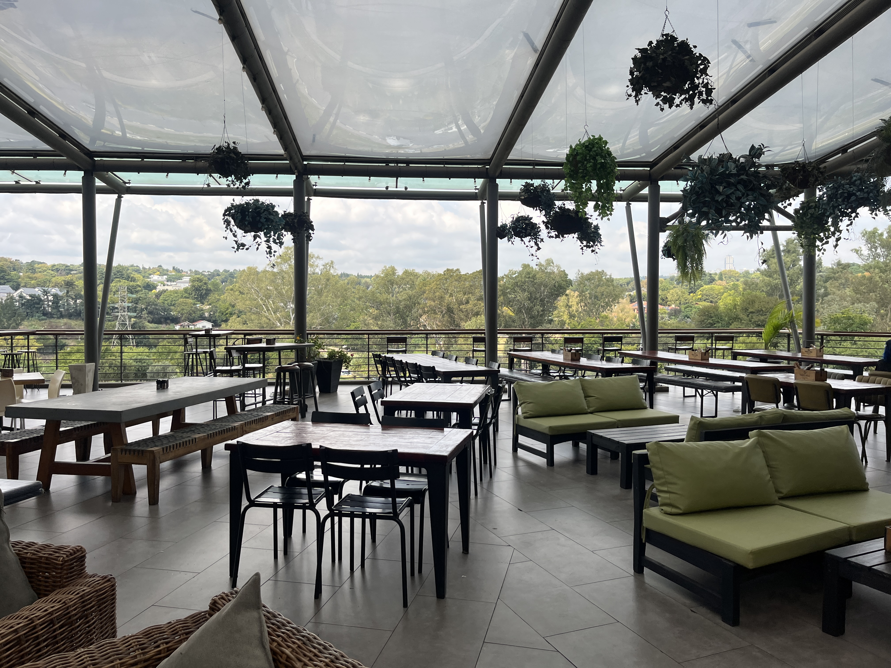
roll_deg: -0.8
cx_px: 446
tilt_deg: +0.0
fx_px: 669
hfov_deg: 67.3
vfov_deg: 53.1
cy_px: 334
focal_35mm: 26
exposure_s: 1/1325
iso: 50
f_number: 1.6
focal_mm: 5.1
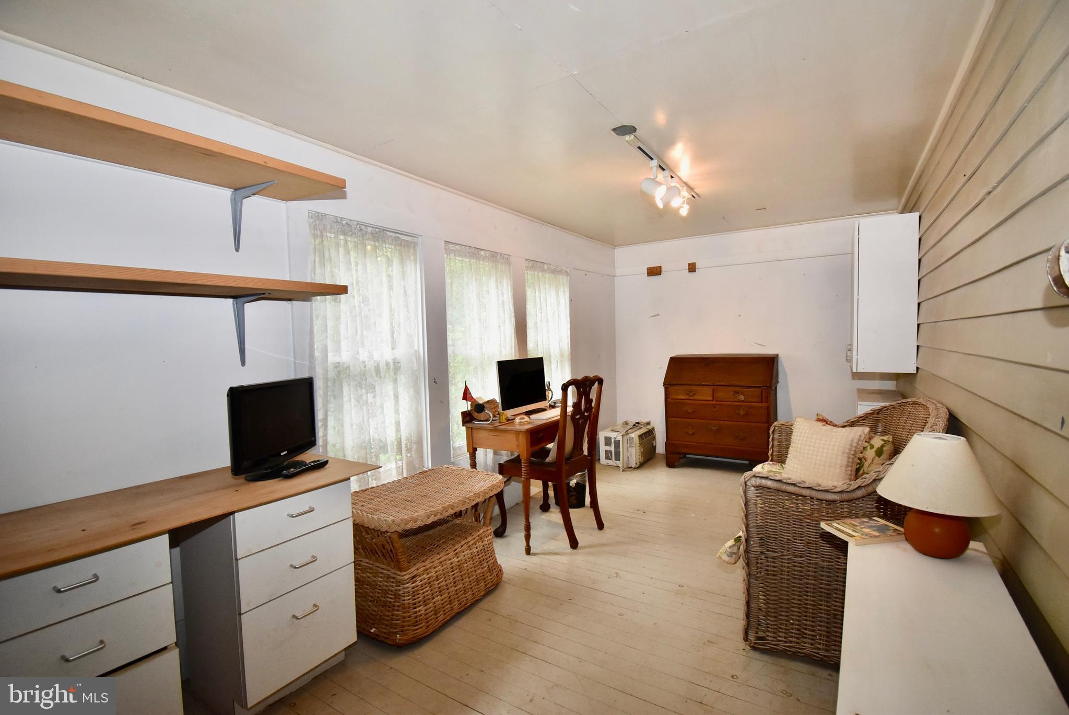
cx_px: 534
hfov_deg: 100.4
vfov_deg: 77.4
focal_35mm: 15
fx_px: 446
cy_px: 358
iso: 800
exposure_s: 1/125
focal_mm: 10
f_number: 4.5
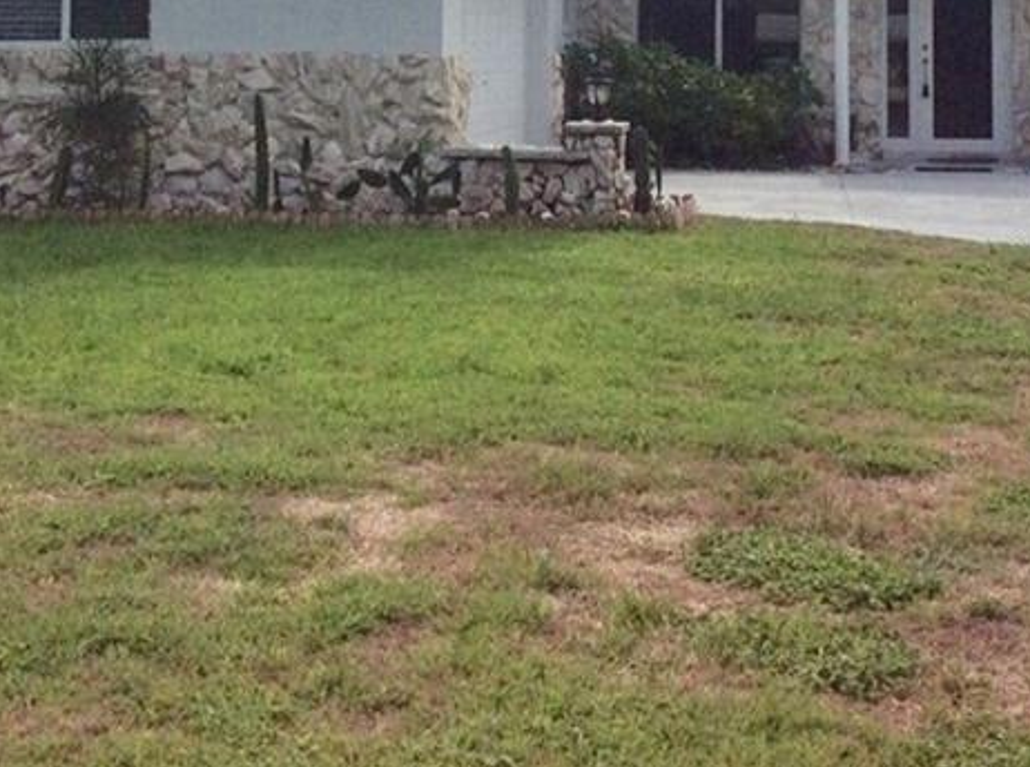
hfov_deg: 27.4
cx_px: 597
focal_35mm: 71
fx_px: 2107
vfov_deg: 19.9
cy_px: -42
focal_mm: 3.3
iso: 32
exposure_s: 1/3817
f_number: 2.4
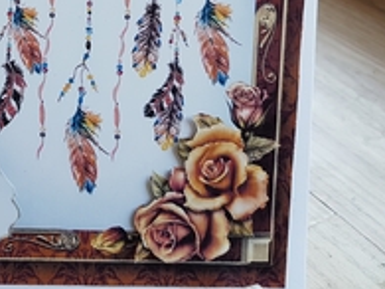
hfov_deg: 30.1
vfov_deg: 23.4
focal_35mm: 60
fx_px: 667
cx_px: 6
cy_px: 1
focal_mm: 4.2
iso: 50
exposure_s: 1/50
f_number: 1.7
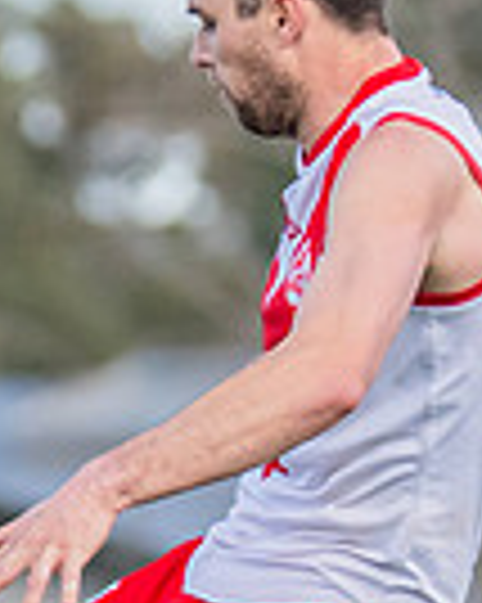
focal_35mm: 1786
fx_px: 31884
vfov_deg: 1.1
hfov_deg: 0.9
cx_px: 79
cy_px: 374
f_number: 5.6
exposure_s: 1/1250
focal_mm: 250
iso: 800
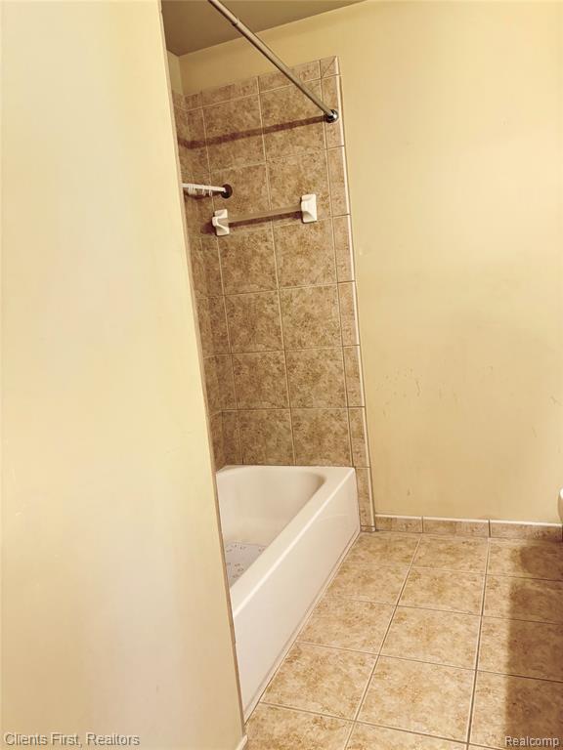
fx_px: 564
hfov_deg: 53.1
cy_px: 375
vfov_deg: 67.3
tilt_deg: -6.5
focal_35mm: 26
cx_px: 282
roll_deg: +6.2
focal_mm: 5.96
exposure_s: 1/60
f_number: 1.6
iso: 320
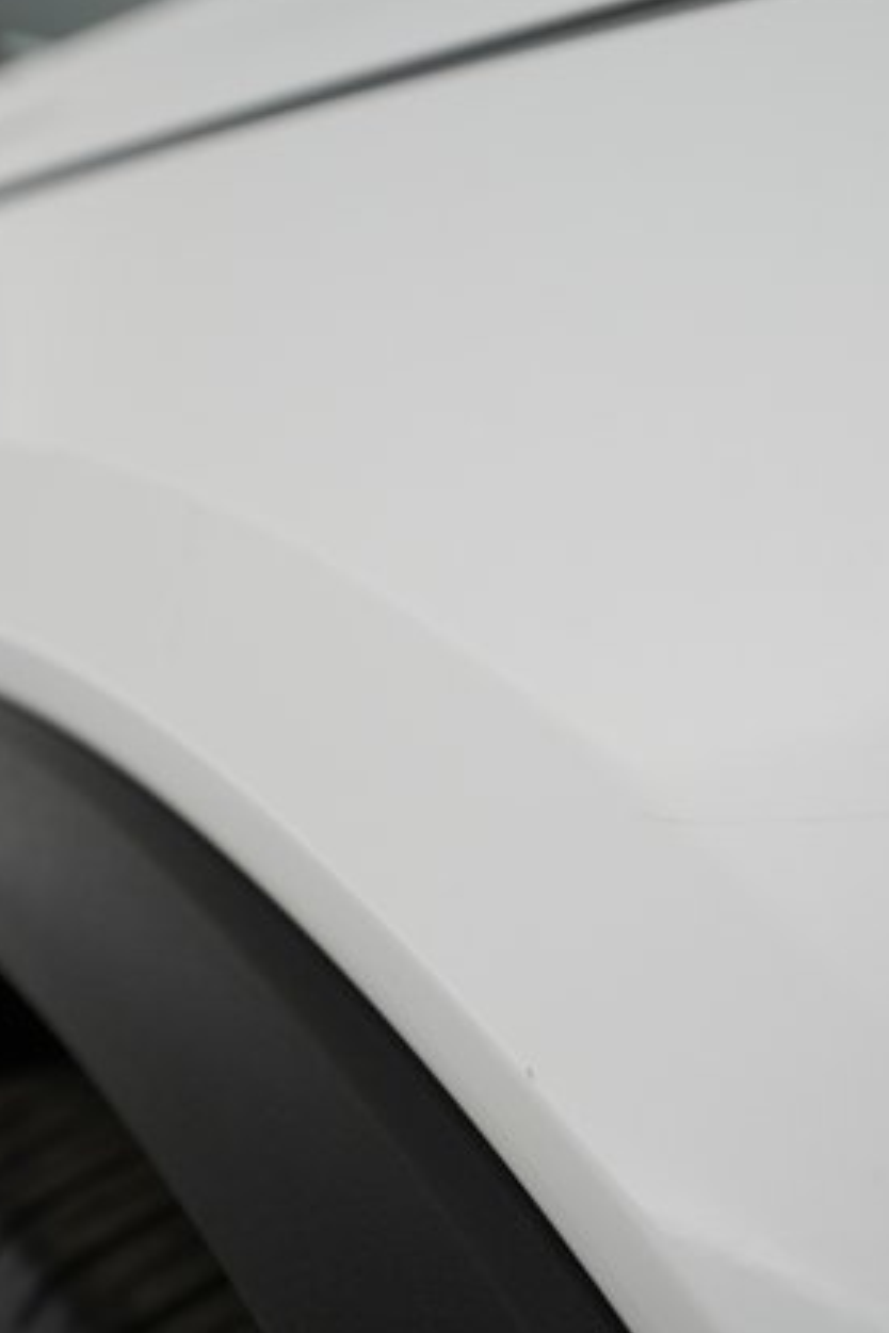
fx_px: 1593
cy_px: 659
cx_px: 592
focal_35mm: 43
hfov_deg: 31.0
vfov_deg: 45.4
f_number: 4.5
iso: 1250
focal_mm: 28
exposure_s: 1/100
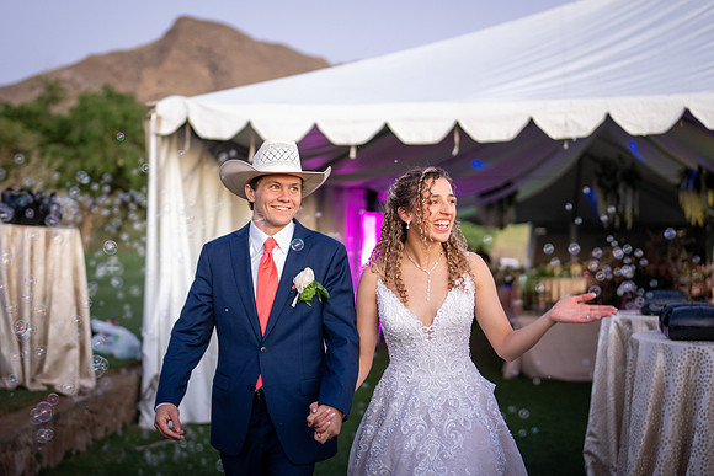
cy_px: 319
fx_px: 972
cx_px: 285
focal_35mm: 49
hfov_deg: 40.2
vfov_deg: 27.4
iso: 800
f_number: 1.2
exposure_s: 1/125
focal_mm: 35
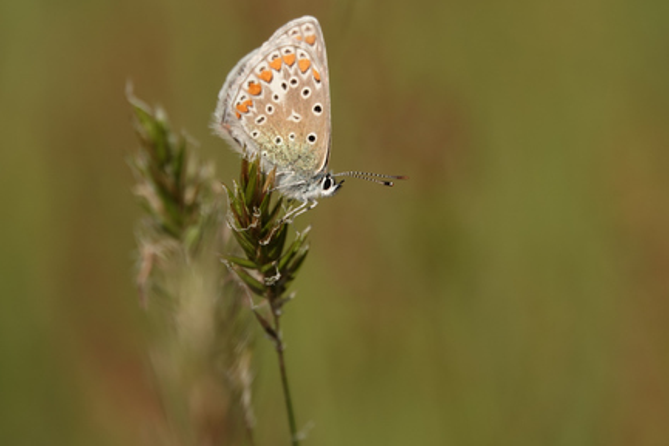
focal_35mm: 638
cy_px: 221
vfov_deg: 2.2
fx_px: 11859
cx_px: 340
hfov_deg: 3.2
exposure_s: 1/1000
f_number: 4
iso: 100
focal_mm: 220
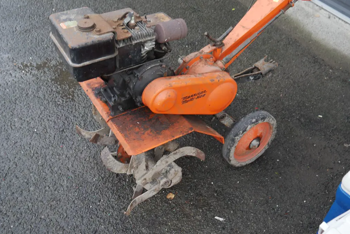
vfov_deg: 35.0
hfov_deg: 50.7
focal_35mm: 38
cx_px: 177
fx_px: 369
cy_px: 108
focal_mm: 18
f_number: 4
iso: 200
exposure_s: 1/80
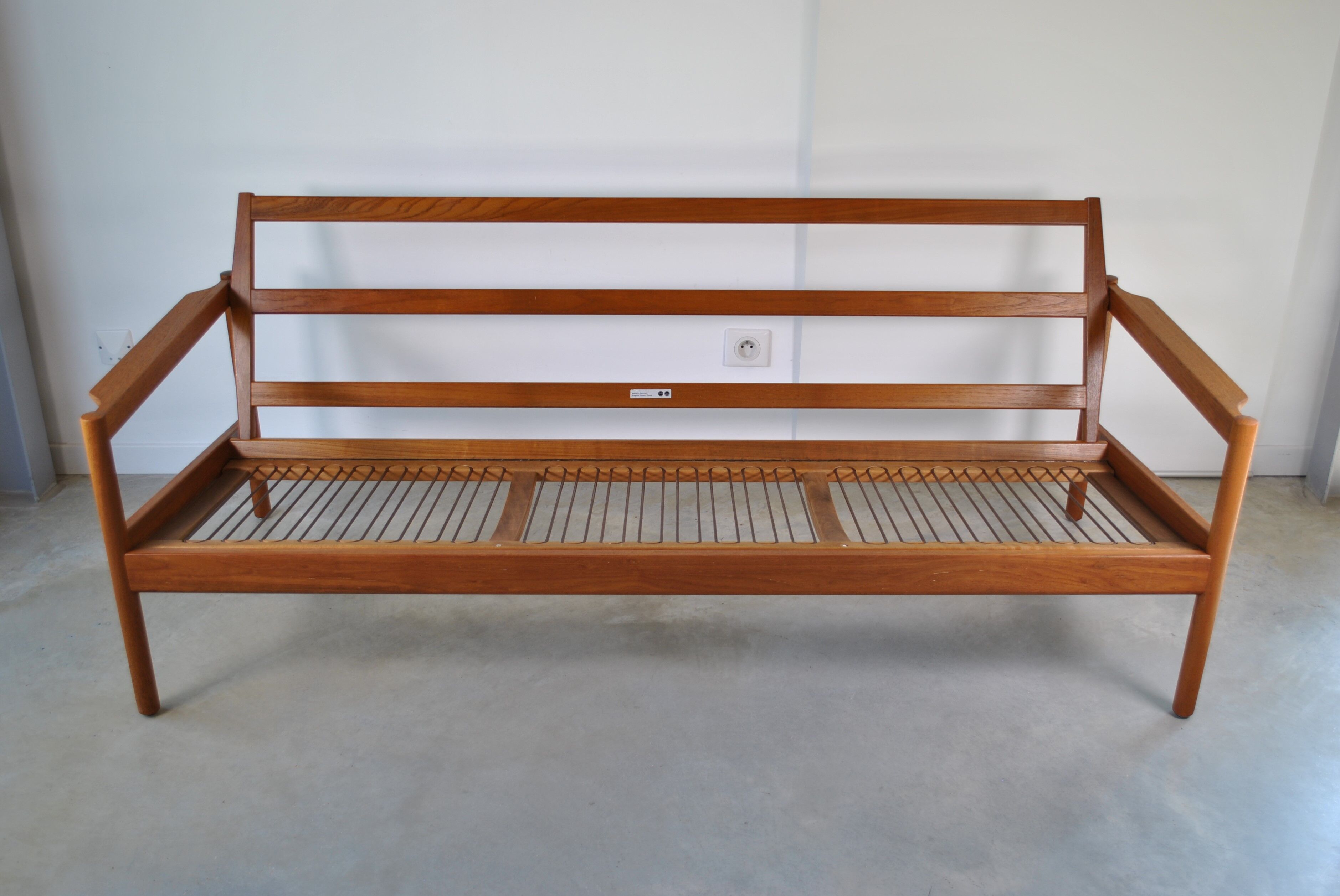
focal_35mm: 36
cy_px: 448
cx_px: 670
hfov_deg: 53.1
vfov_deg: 37.0
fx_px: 1341
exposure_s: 1/60
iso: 100
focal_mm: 24
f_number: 4
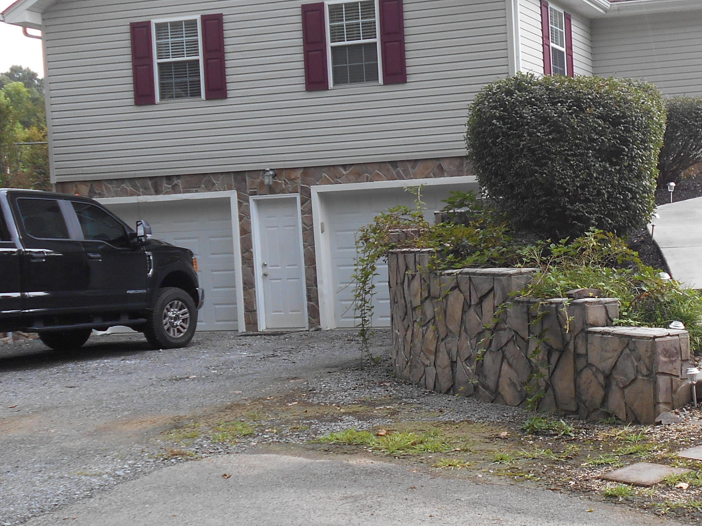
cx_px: 567
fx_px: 1278
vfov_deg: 23.2
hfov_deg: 30.0
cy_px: 324
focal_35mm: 63
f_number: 3.6
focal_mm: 5.8
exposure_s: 1/50
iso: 80
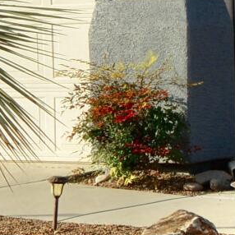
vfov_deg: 8.9
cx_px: 503
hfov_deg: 8.4
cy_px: 64
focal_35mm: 196
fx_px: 1505
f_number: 11
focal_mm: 22
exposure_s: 1/200
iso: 200
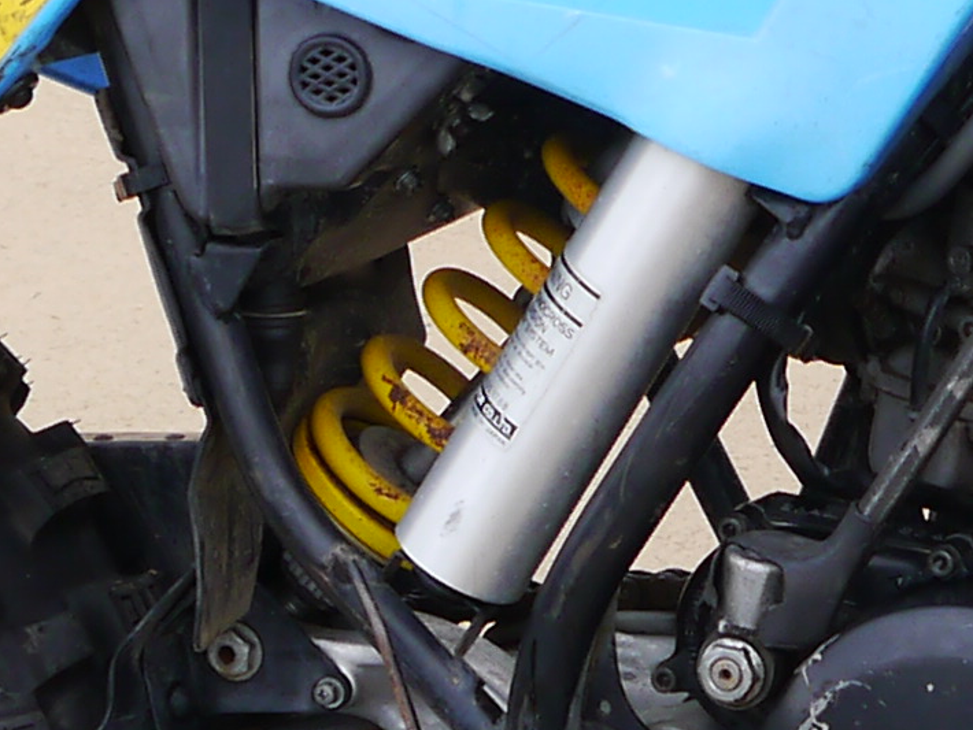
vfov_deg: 7.7
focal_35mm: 194
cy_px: 453
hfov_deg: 9.8
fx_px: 5455
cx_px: 1653
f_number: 4.5
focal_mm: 15
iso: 160
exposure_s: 1/160
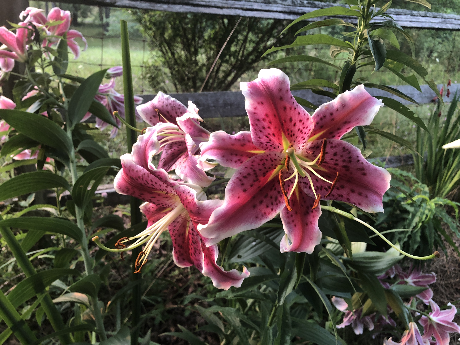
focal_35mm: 28
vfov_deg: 49.7
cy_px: 172
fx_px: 372
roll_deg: -8.6
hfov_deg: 63.4
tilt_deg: -28.9
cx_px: 230
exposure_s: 1/24
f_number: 1.8
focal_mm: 3.99
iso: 40
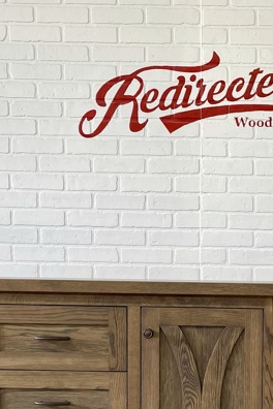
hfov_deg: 19.0
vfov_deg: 28.2
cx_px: 267
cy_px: 333
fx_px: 796
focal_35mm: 70
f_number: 1.6
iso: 64
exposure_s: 1/60
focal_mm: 4.2
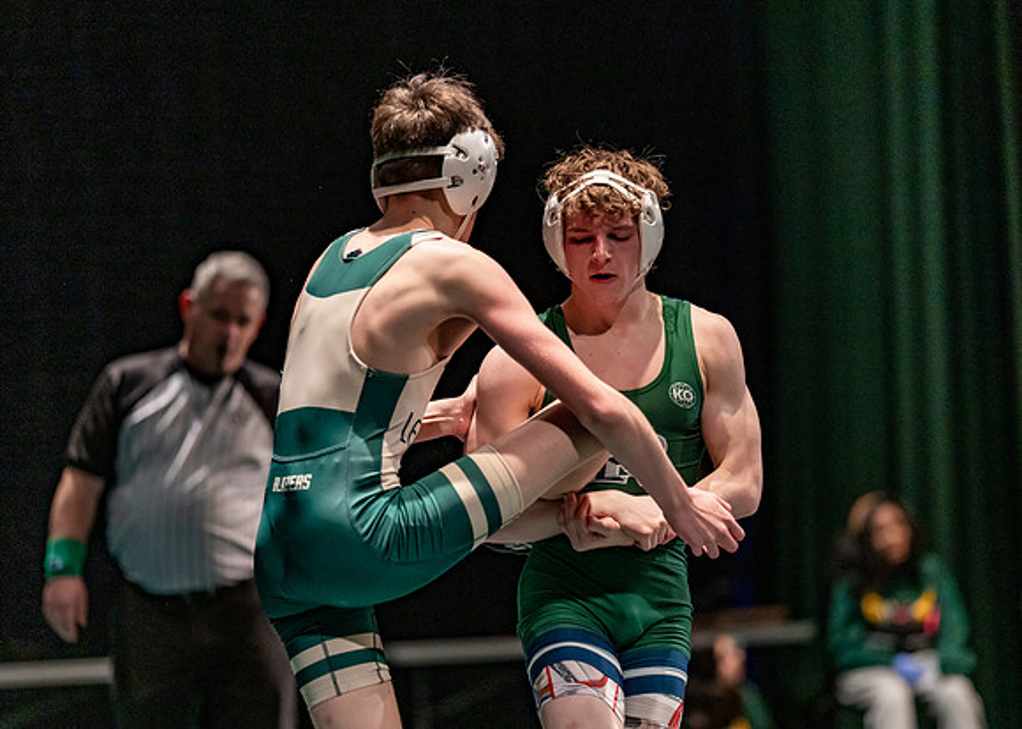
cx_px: 538
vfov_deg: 9.5
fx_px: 4383
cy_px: 348
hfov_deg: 13.3
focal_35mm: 151
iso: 2000
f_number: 1.8
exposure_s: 1/800
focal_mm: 135
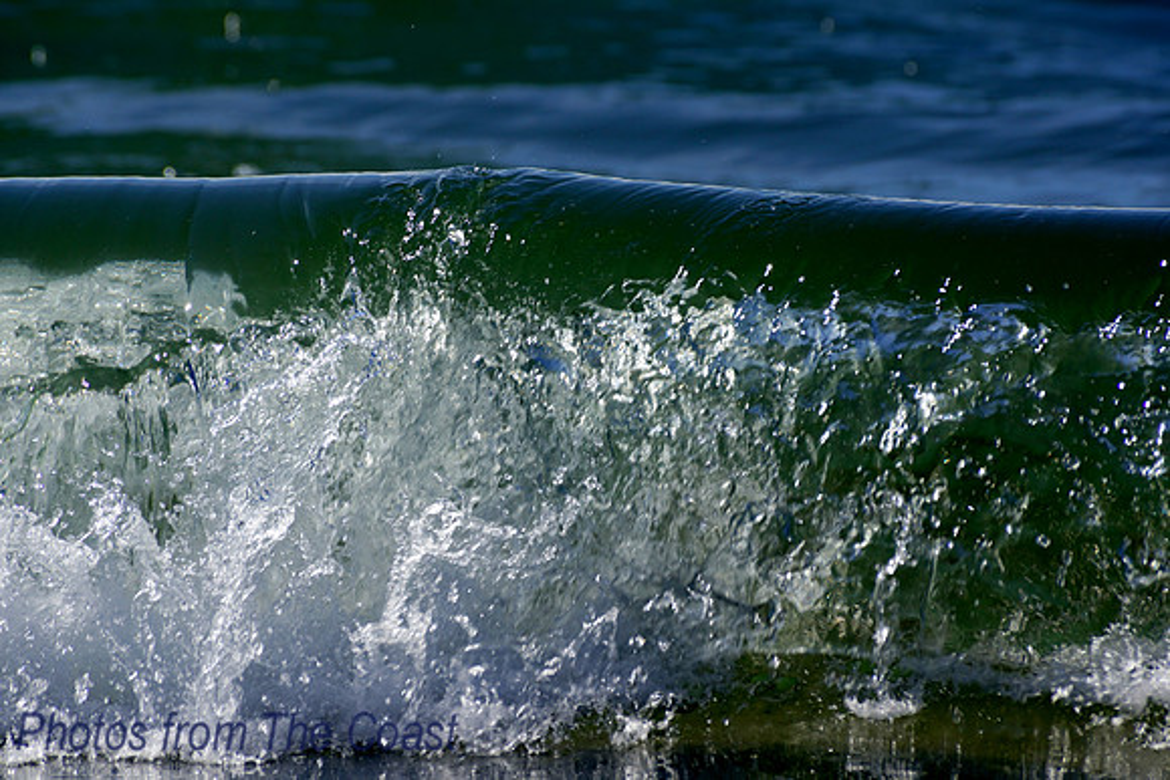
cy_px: 390
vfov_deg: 3.1
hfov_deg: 4.6
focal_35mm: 450
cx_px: 585
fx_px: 14628
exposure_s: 1/640
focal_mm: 300
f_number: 8
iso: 100
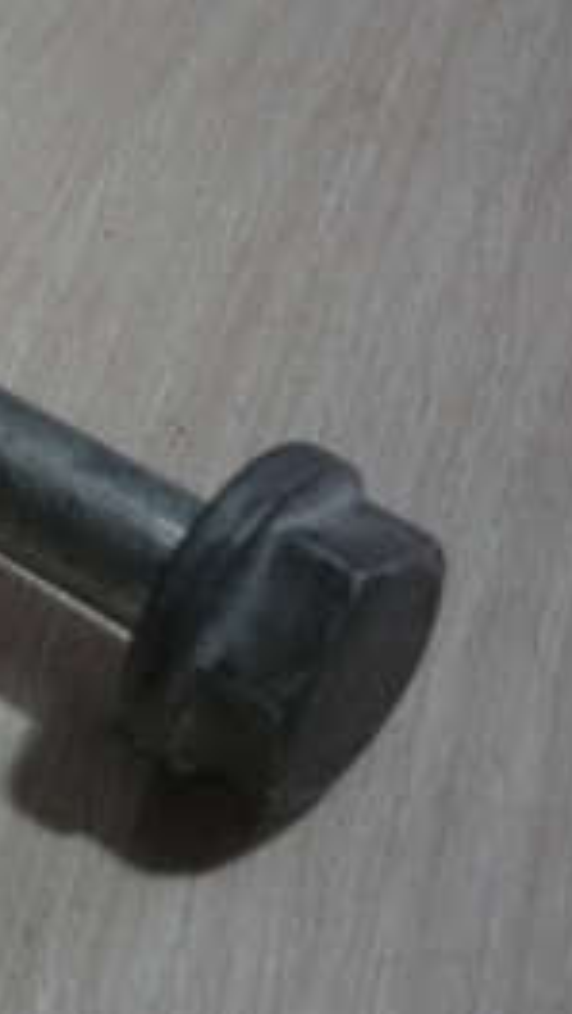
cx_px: -603
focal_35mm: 95
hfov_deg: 11.4
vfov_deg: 22.3
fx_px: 2555
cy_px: 334
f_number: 2.8
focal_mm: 5.5
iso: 125
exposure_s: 1/30
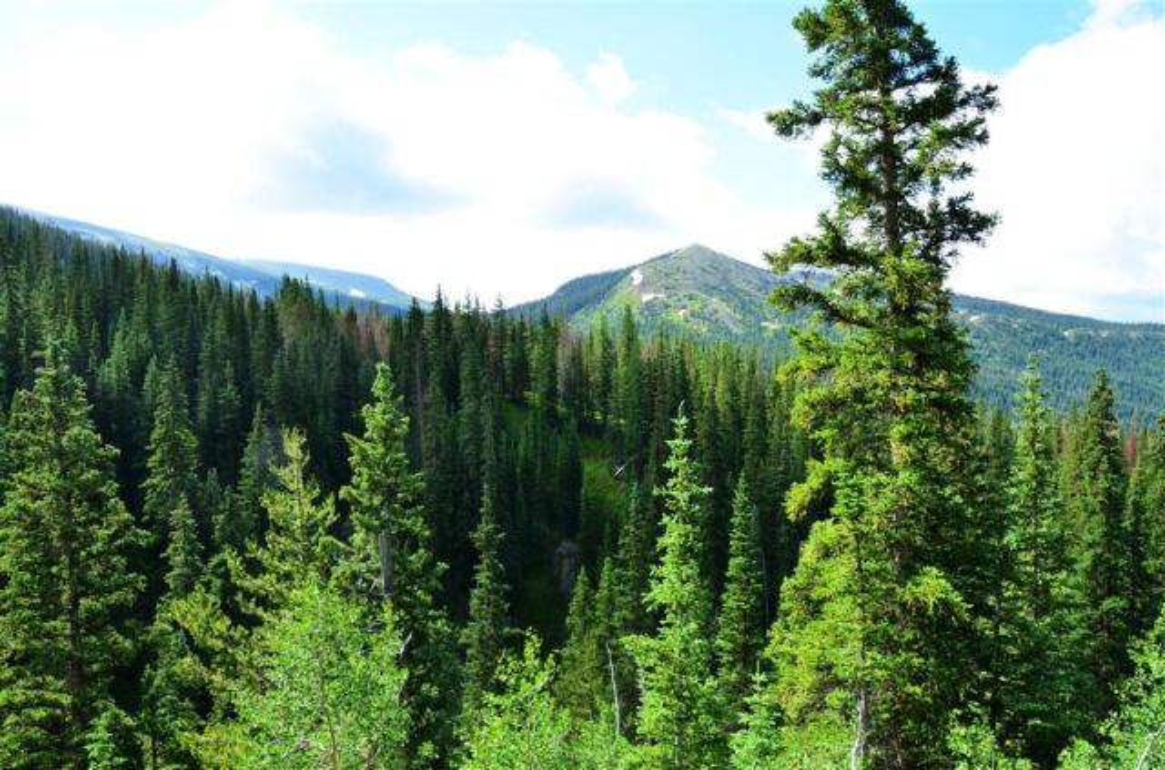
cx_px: 582
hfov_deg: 67.5
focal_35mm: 27
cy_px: 385
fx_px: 871
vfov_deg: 47.7
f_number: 11
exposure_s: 1/125
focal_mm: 18
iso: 200
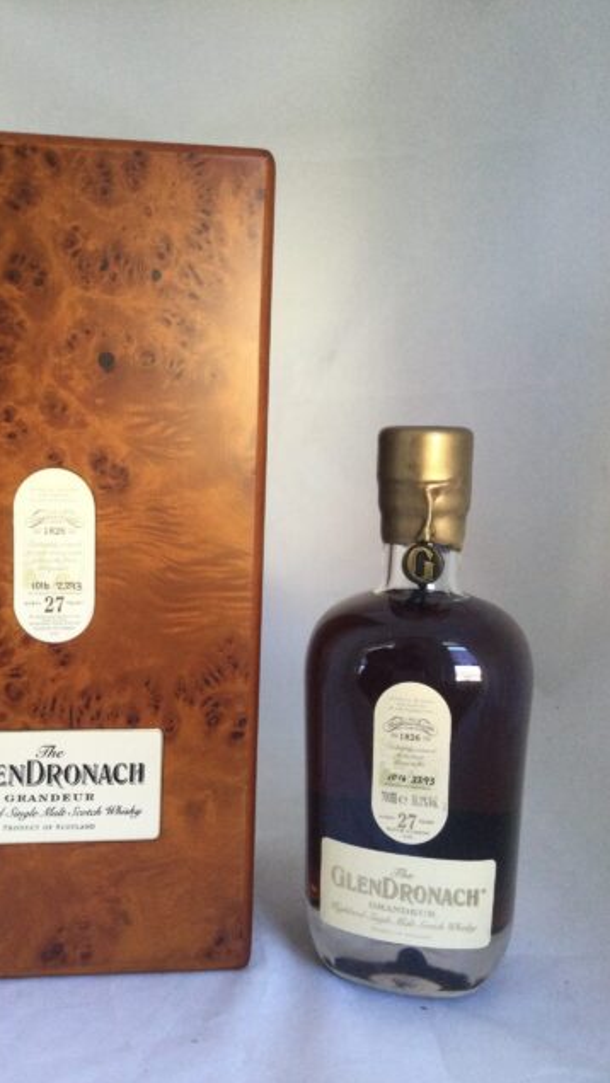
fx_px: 977
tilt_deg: -5.2
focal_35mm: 34
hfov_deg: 34.4
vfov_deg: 58.0
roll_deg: +0.1
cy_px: 543
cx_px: 204
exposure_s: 1/33
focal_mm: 3.3
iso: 125
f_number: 2.4
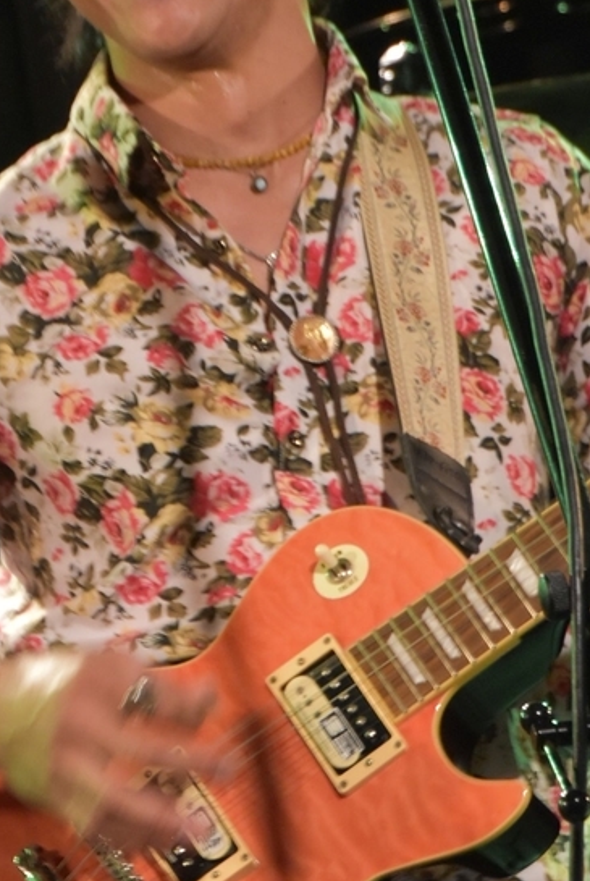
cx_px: 39
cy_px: 351
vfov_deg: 6.2
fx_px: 8086
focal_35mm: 330
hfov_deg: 4.2
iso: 2200
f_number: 5.6
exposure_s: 1/60
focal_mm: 100
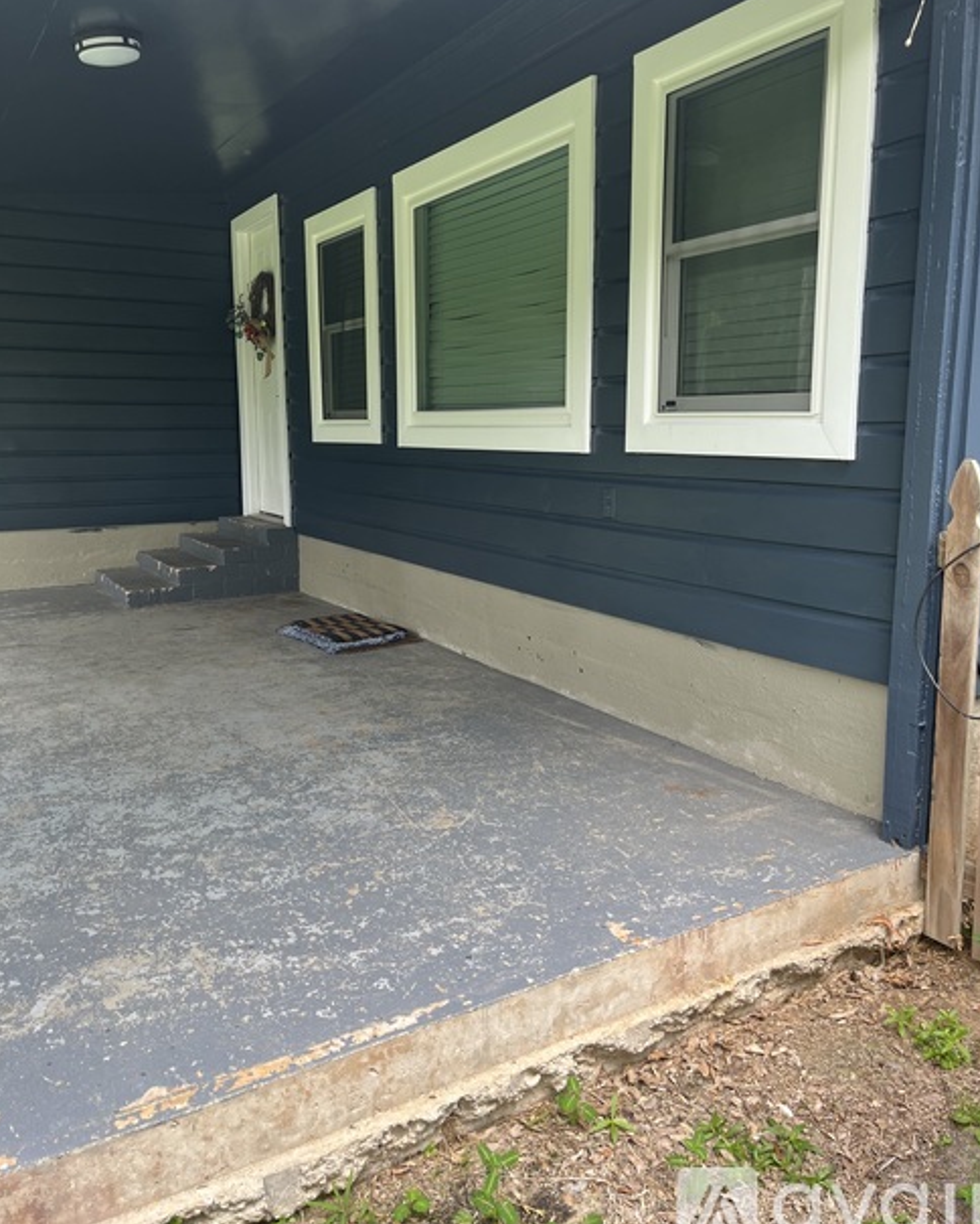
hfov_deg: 51.6
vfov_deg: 62.1
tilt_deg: -8.3
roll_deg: +0.2
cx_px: 498
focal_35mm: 28
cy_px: 572
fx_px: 1014
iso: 40
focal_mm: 5.1
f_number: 1.6
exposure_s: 1/122
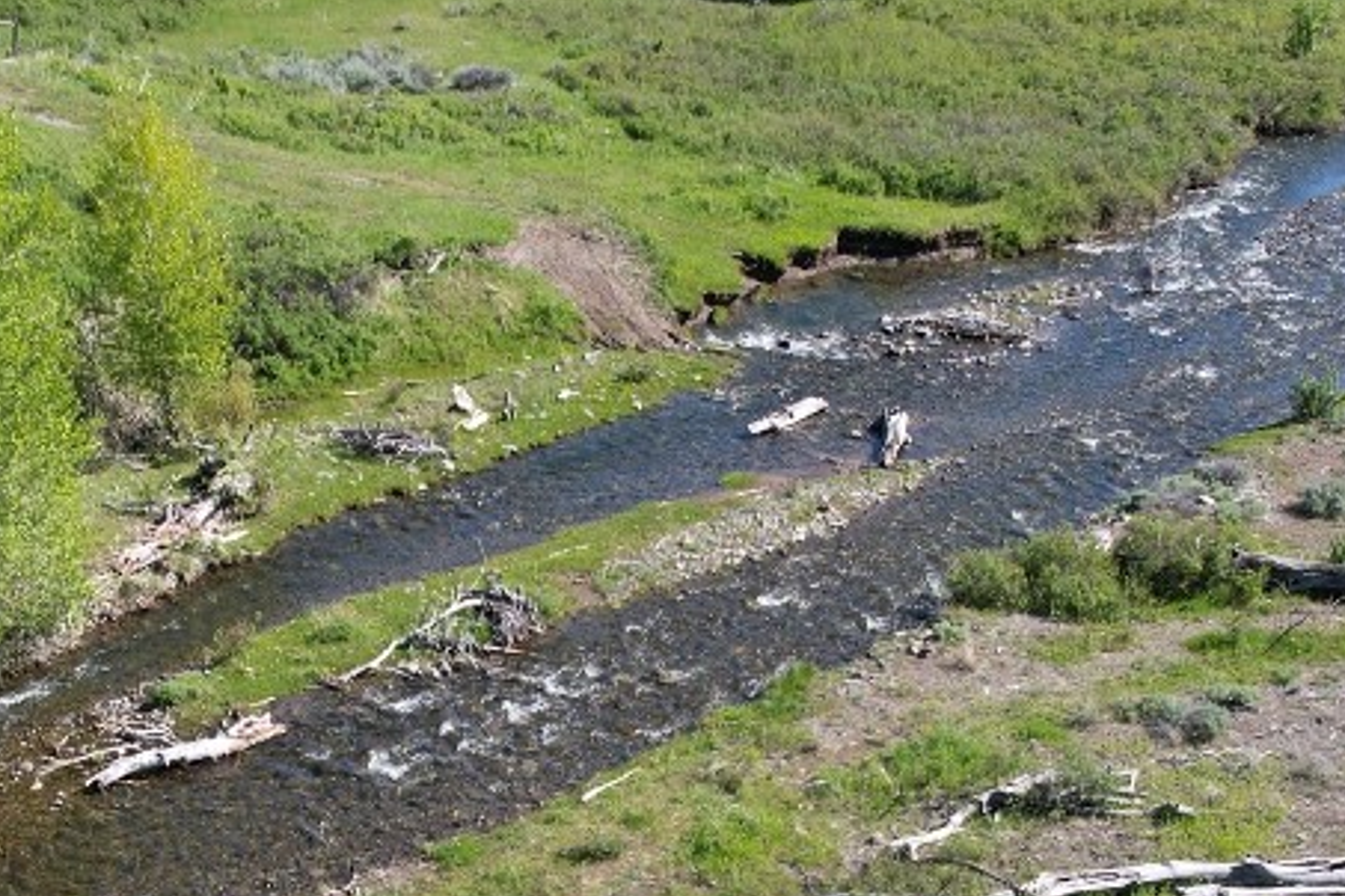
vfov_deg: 23.4
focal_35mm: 56
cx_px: 496
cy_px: 846
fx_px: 2092
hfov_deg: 35.4
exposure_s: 1/1000
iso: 100
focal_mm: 8.38
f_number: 2.8
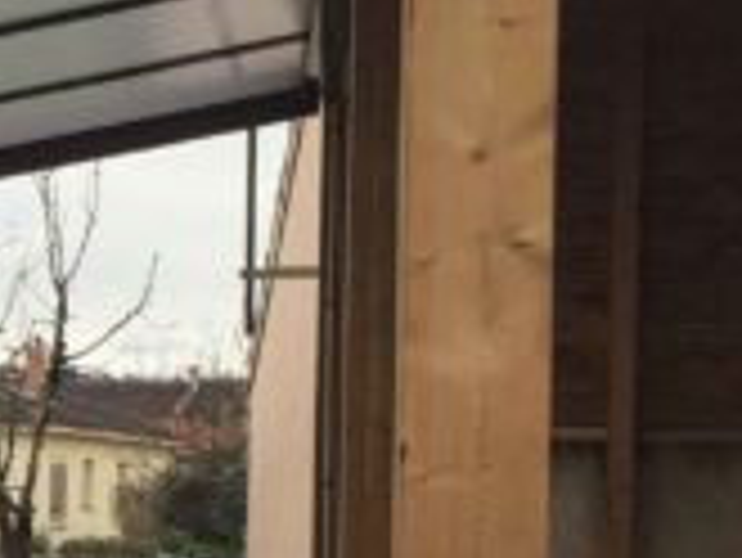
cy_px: 572
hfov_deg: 13.7
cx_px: -400
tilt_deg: -0.3
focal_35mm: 135
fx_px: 2896
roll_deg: -1.3
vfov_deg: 10.9
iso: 32
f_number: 2.2
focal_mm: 4.15
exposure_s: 1/898
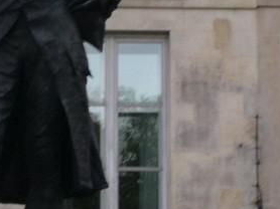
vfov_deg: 3.5
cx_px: 10
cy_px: 28
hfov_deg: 4.7
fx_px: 3394
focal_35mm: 420
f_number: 4.9
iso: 130
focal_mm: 24
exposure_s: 1/30
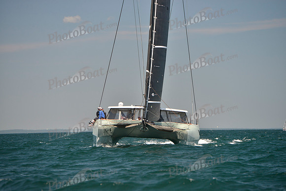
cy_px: 96
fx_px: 1589
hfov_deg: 10.3
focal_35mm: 200
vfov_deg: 6.9
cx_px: 143
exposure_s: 1/800
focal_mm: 200
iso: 400
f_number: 5.6
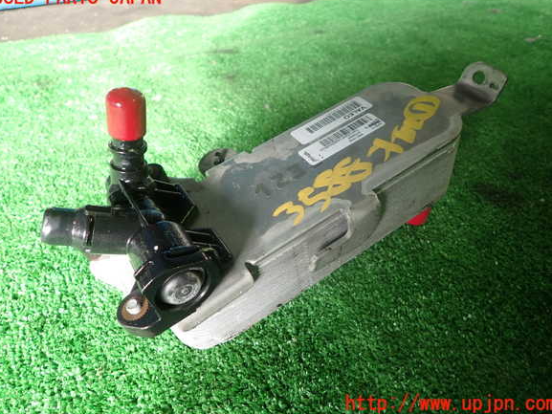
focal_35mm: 26
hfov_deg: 67.3
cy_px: 201
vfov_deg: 53.1
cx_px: 275
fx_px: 415
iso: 200
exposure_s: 1/50
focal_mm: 4.5
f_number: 2
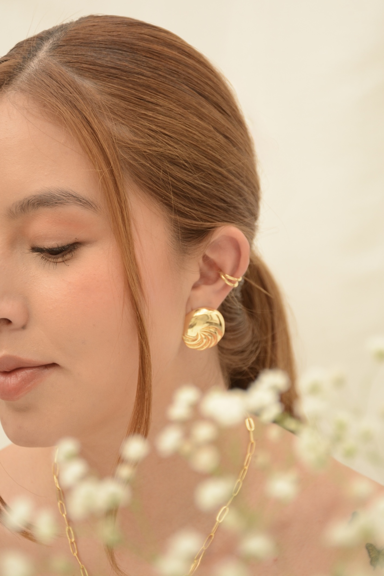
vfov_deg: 24.2
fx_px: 1344
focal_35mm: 84
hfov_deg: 16.3
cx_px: 192
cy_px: 288
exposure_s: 1/200
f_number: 4.8
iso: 500
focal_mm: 56
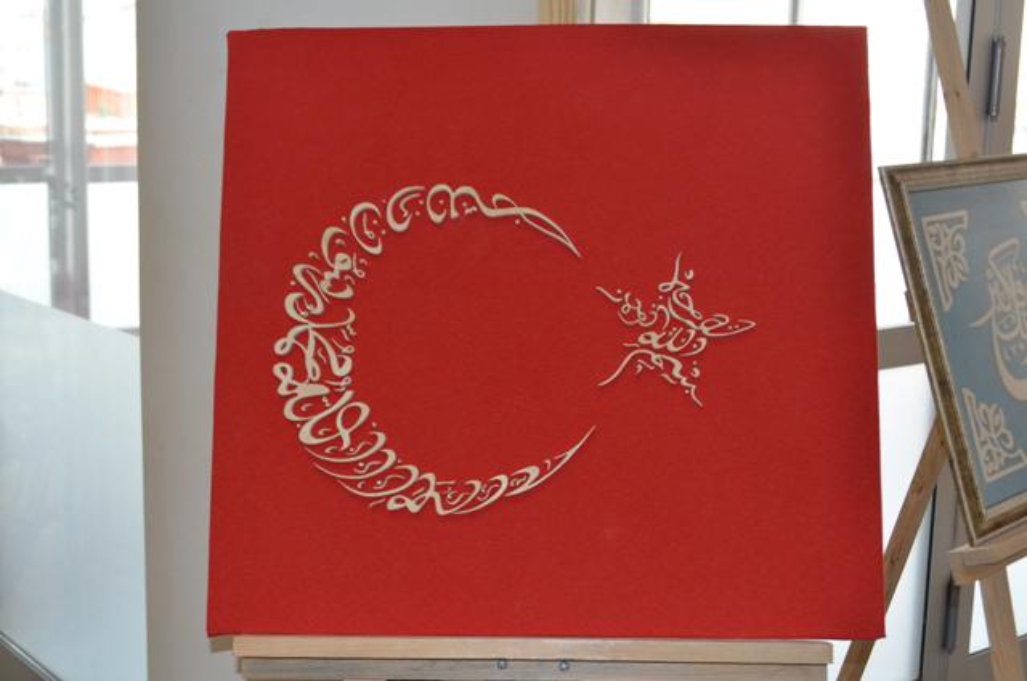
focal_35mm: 54
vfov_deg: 25.0
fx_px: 1537
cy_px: 340
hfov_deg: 36.9
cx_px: 514
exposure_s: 1/60
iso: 1250
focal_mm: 36
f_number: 5
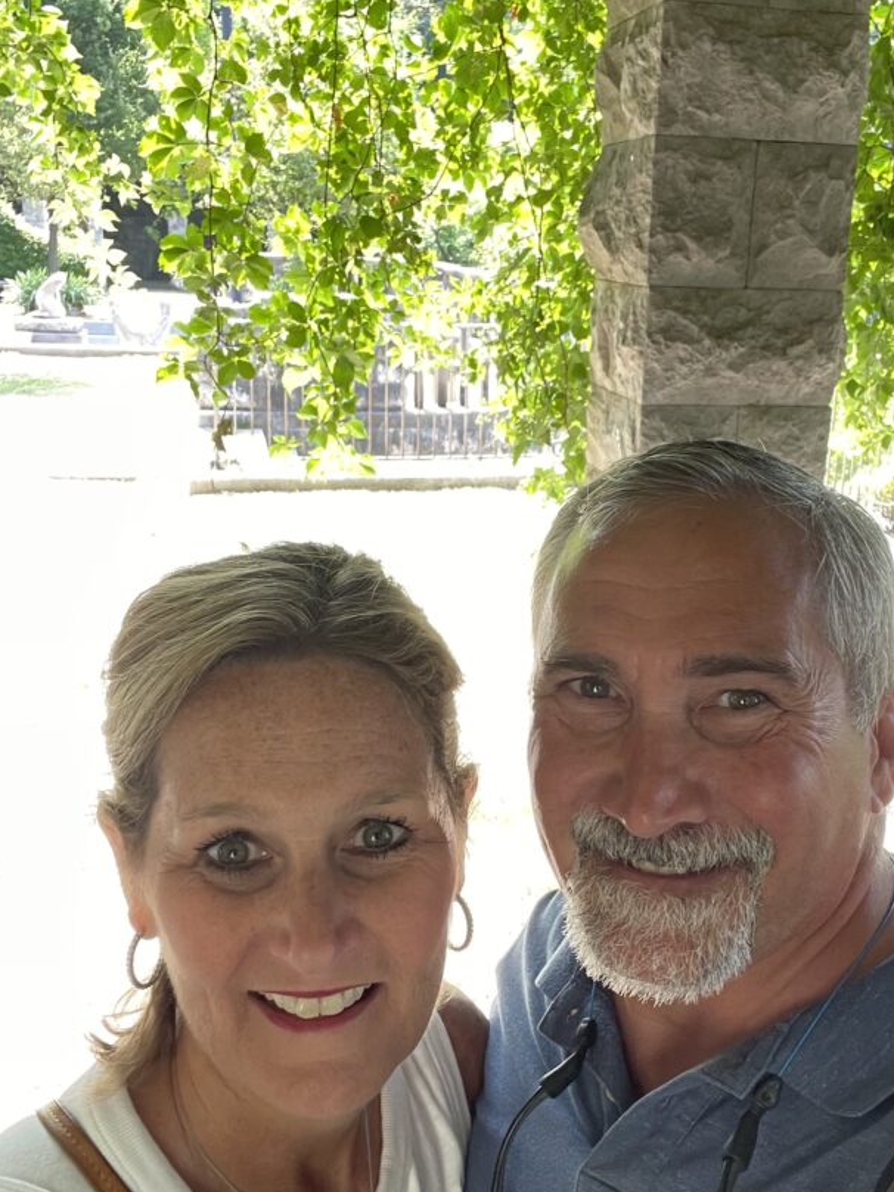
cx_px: 544
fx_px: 1309
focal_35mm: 38
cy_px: 636
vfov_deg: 48.9
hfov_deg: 37.5
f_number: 2.2
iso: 100
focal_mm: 2.71
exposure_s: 1/65
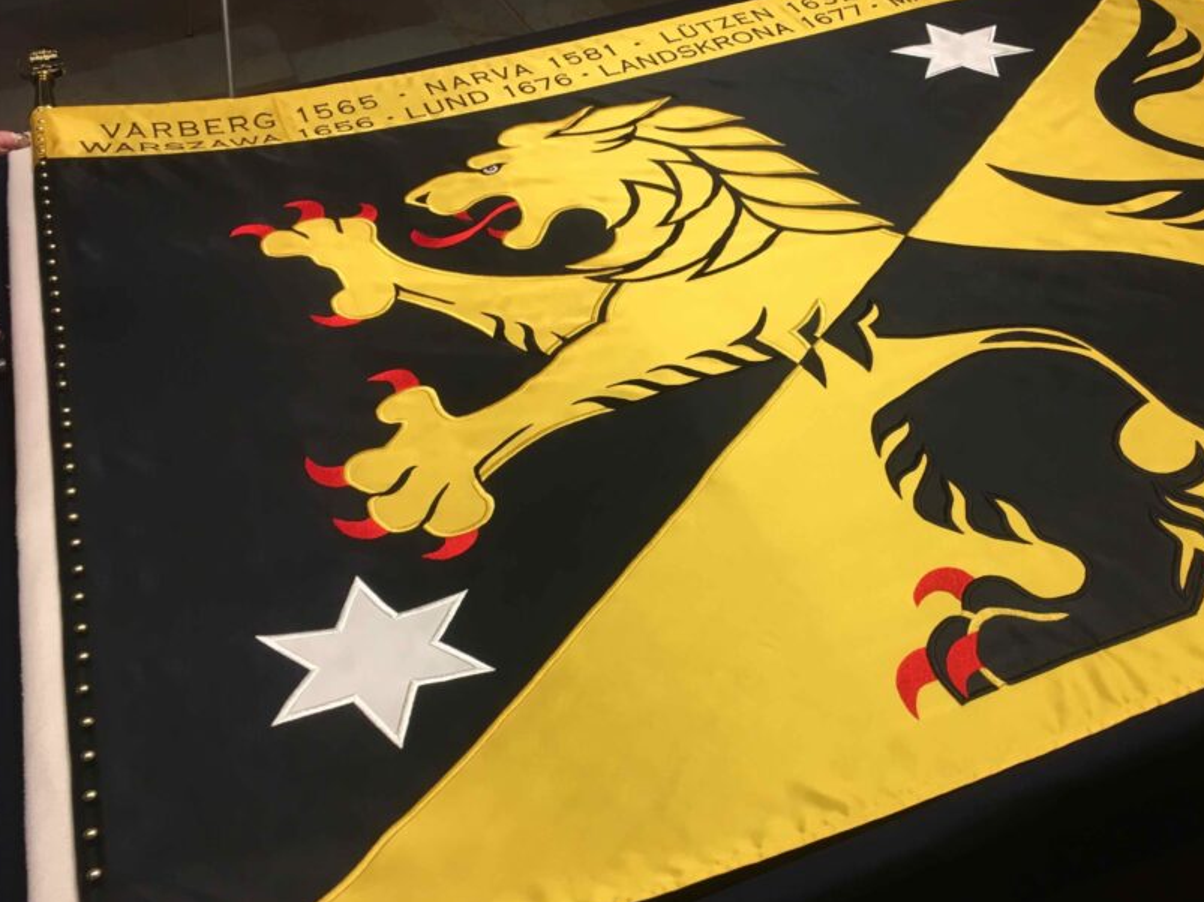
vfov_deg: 38.7
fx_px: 1287
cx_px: 757
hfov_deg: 49.6
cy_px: 466
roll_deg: +3.4
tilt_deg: -40.6
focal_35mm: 37
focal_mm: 4.15
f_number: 2.2
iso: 80
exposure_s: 1/33
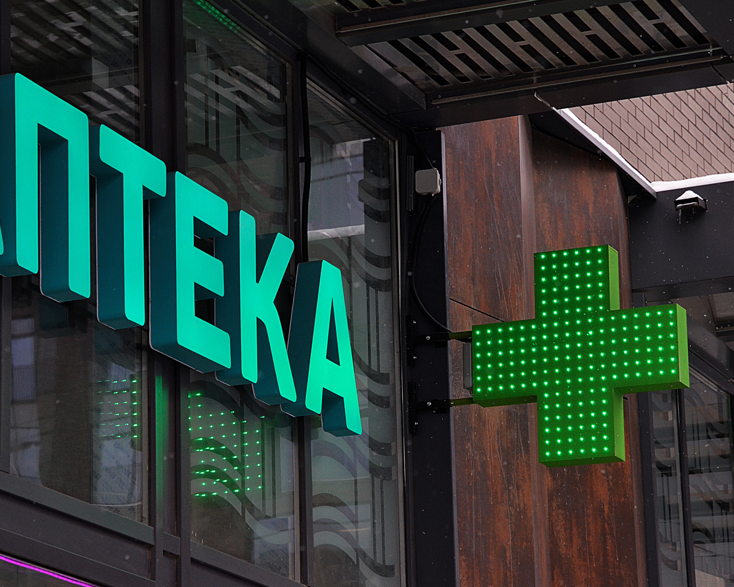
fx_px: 3141
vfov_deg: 10.7
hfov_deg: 13.3
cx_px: 353
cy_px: 293
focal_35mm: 145
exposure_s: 1/250
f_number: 8
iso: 1000
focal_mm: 85
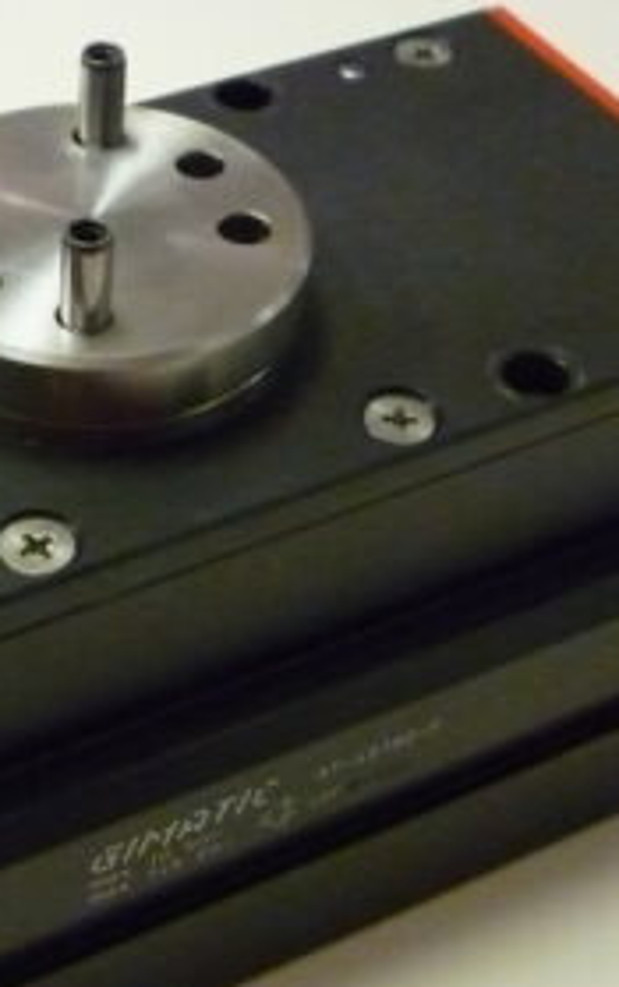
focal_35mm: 66
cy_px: 647
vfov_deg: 30.8
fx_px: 1777
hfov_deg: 19.3
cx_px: 39
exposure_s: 1/30
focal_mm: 5.2
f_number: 3.3
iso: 800
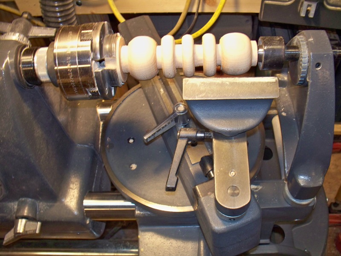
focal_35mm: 35
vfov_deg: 40.7
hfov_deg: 52.6
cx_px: 170
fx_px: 345
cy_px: 128
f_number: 2.8
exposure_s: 1/40
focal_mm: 7.54
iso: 200
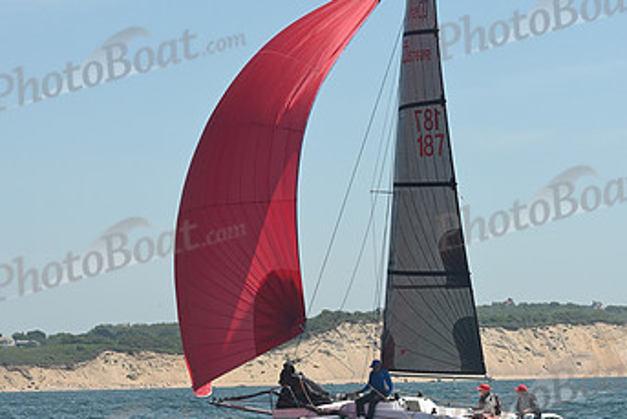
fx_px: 2945
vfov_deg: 8.1
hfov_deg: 12.2
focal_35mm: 169
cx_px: 341
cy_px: 135
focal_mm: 100
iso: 320
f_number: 8
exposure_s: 1/1000
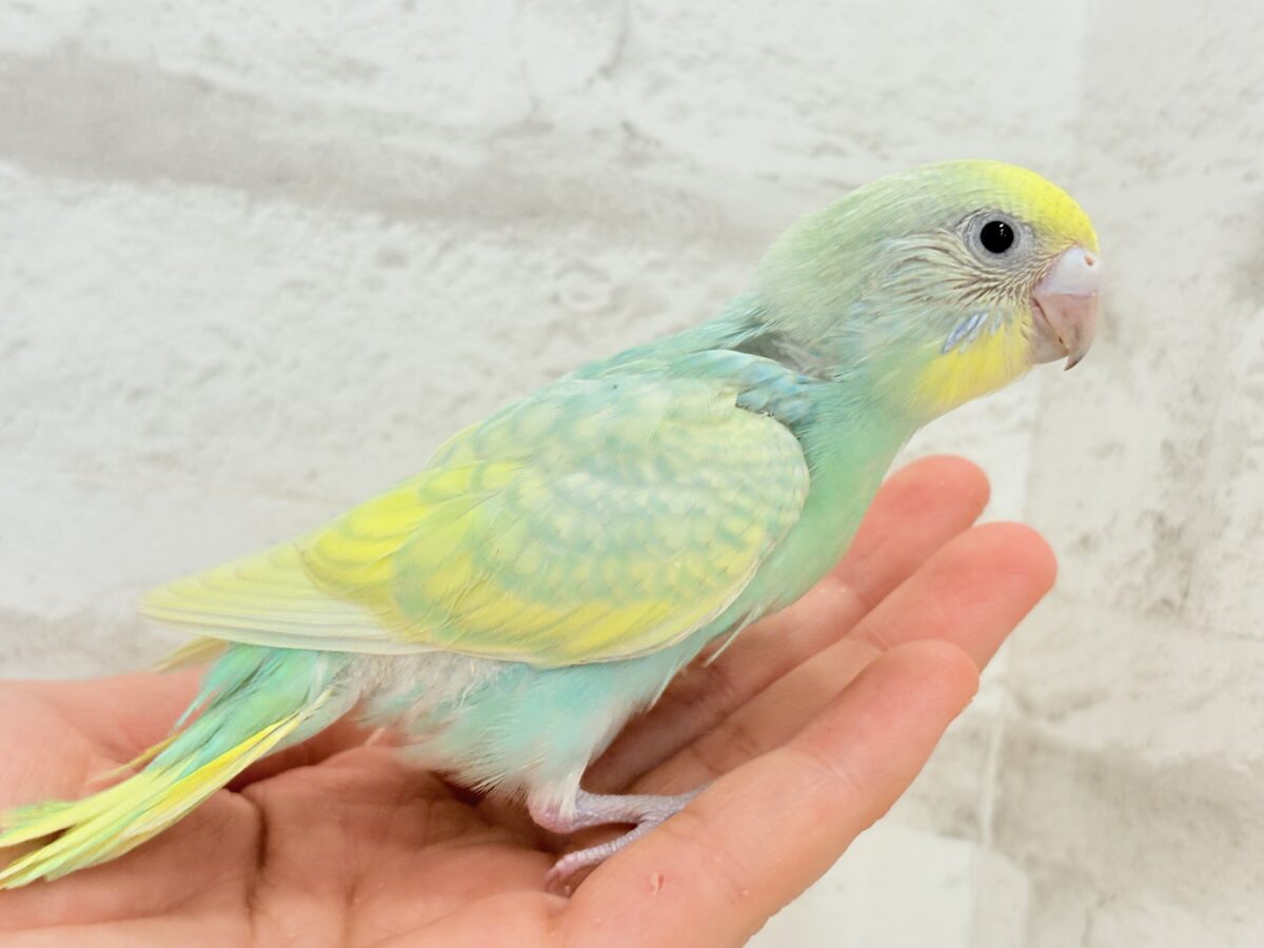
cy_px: 474
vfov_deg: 28.0
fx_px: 1899
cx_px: 632
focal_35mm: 52
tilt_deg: +0.6
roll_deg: -5.1
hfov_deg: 36.8
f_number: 1.6
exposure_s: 1/100
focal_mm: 5.96
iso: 80
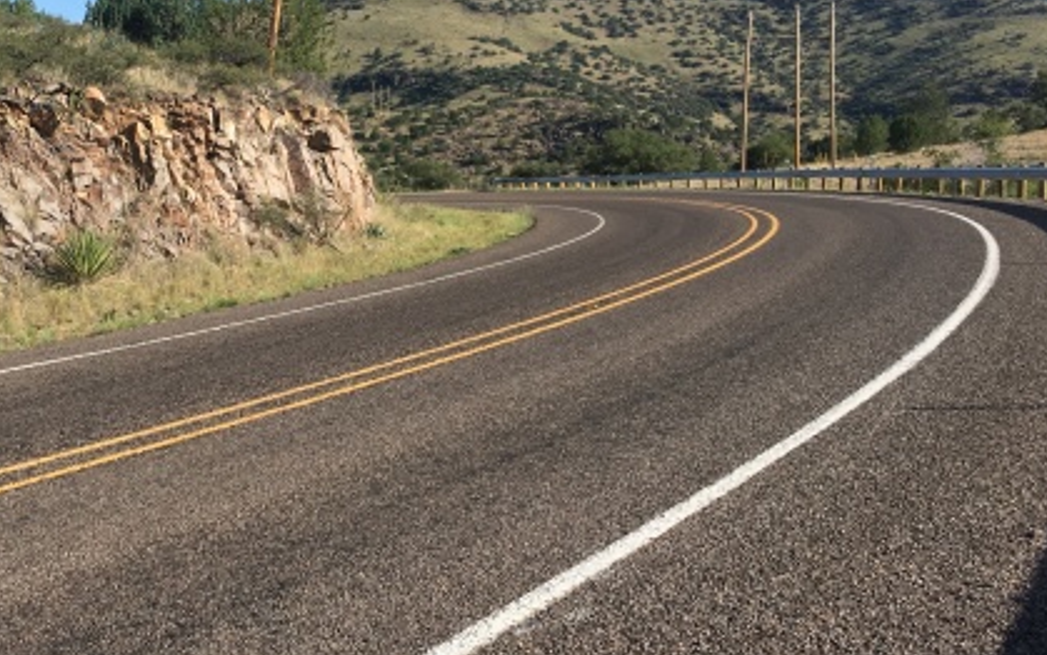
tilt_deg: -3.9
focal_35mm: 47
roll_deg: -0.1
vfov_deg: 27.4
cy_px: 282
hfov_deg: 41.5
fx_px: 1341
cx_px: 275
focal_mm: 4.15
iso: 25
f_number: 2.2
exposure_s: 1/1040
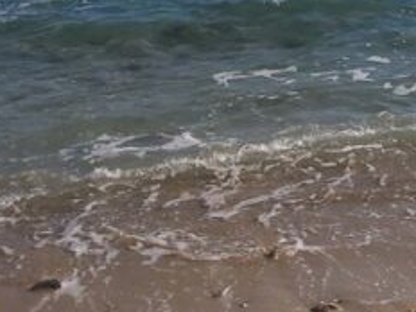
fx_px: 937
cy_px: -95
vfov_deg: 17.7
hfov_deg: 22.2
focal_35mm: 78
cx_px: 558
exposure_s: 1/4898
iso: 64
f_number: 1.7
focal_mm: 3.92
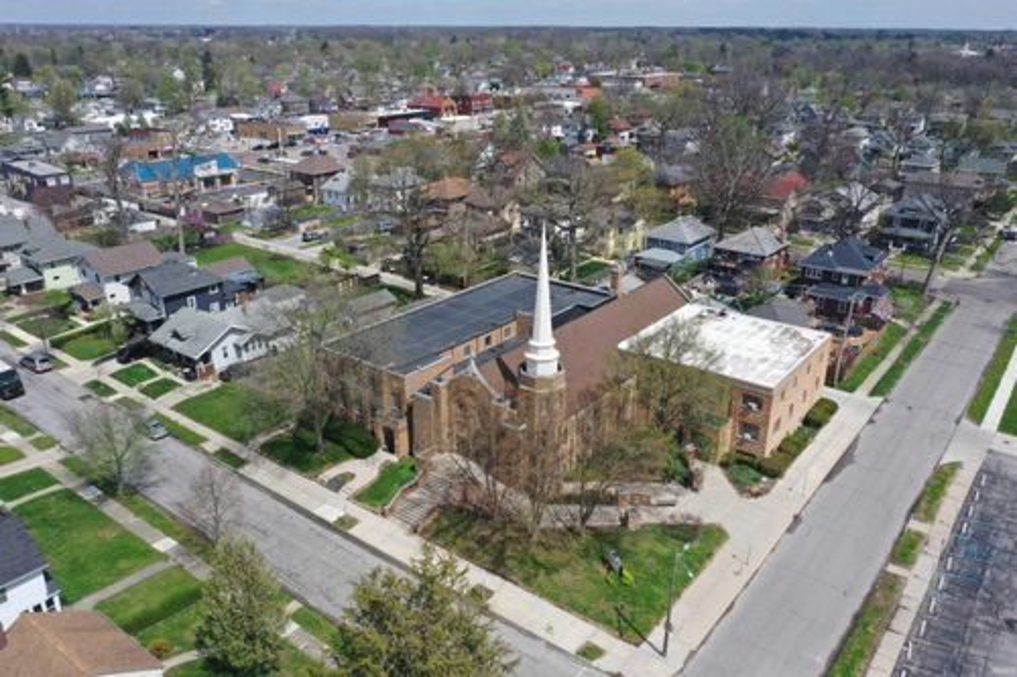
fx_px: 791
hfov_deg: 65.5
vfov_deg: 46.4
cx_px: 508
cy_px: 338
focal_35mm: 28
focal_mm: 10.26
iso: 160
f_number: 11
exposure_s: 1/30
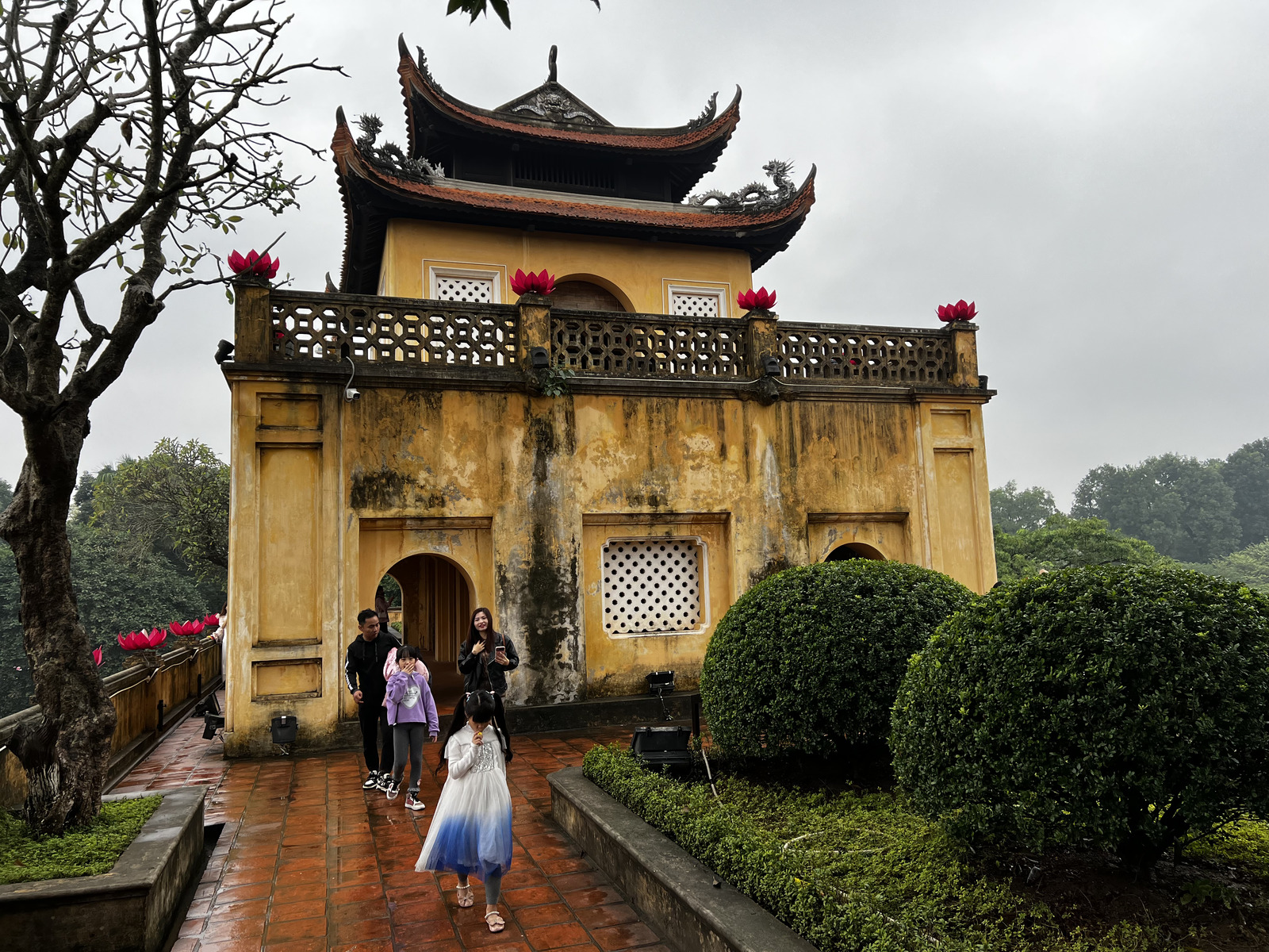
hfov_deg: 67.3
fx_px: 953
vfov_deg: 53.1
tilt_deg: +6.3
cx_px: 634
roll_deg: +2.1
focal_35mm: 26
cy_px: 476
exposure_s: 1/670
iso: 50
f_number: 1.5
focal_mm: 5.7
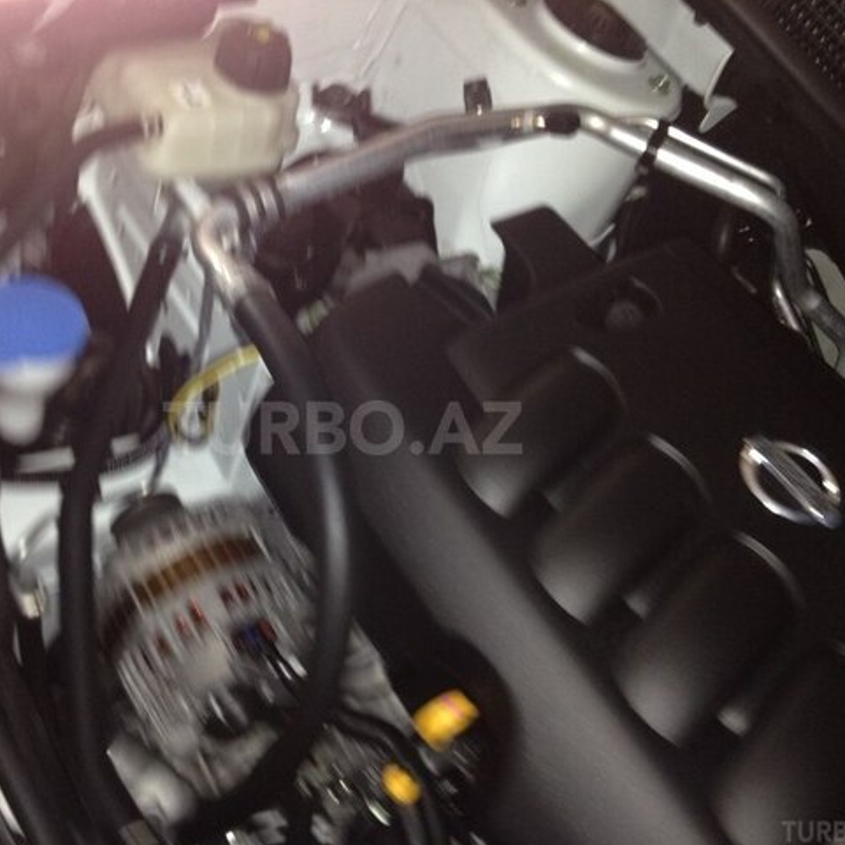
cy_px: 428
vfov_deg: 41.9
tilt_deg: -47.3
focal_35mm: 40
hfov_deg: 41.7
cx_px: 343
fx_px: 1105
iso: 160
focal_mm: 4.12
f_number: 2.4
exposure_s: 1/16
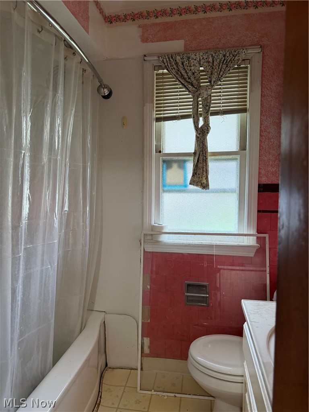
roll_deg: -1.0
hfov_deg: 56.8
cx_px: 154
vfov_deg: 71.6
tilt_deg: -4.1
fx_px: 286
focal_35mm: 24
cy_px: 206
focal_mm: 6.76
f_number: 1.78
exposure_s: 1/60
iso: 250
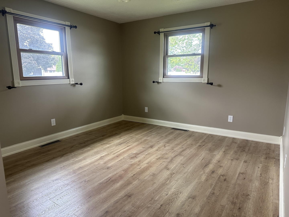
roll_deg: +1.6
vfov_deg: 56.8
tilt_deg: -8.8
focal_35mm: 24
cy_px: 108
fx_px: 200
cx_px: 144
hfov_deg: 71.6
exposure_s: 1/121
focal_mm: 6.86
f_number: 1.78
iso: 200
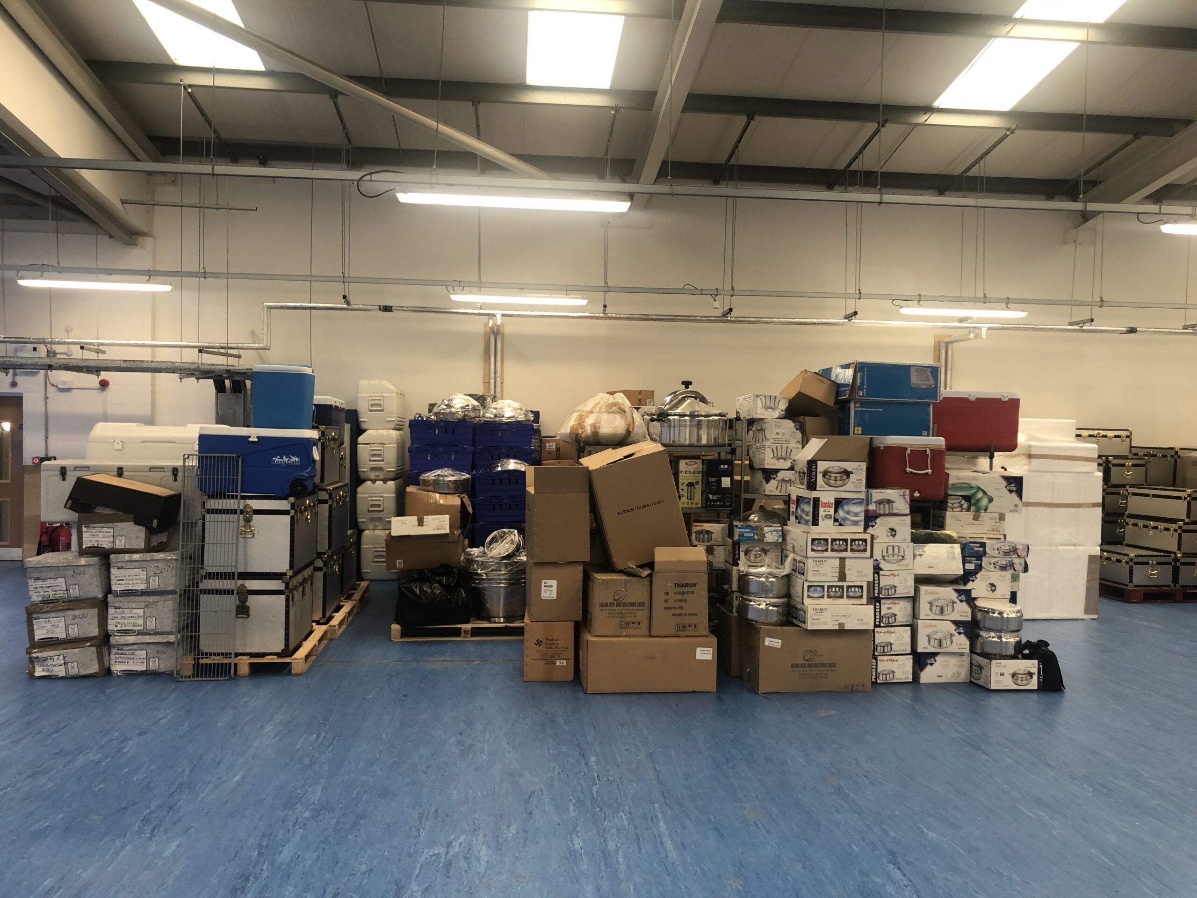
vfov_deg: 49.7
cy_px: 449
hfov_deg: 63.4
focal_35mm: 28
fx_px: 968
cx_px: 598
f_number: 1.8
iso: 32
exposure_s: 1/50
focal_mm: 3.99
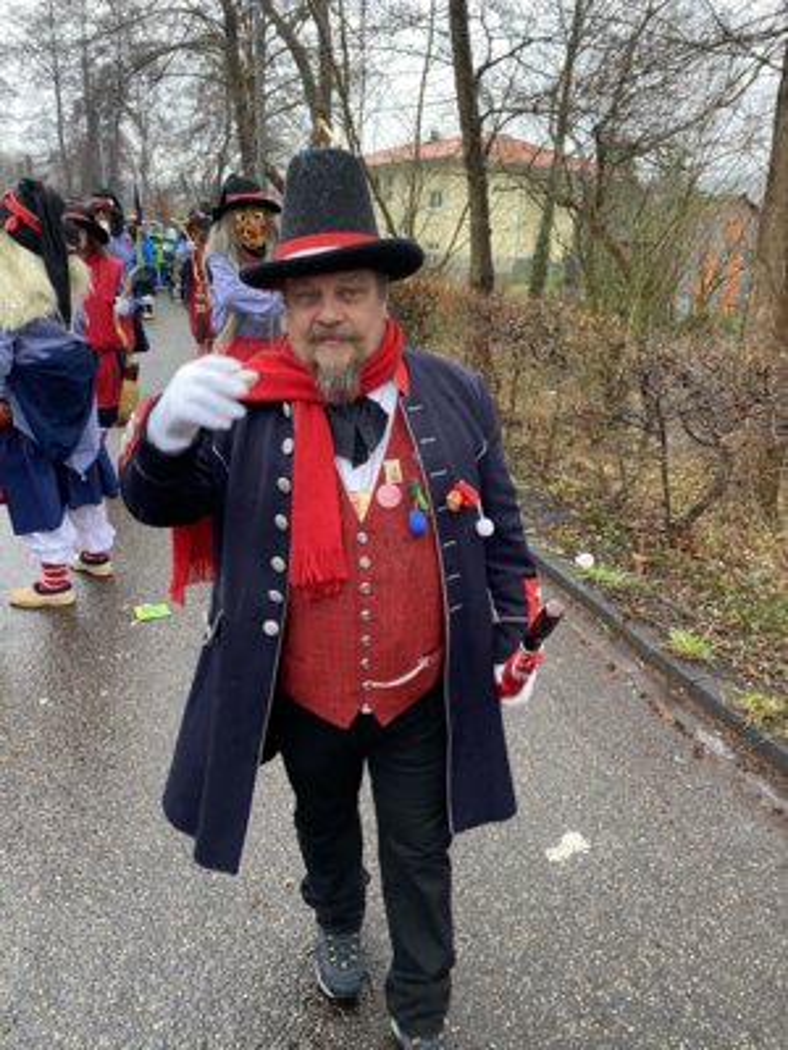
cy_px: 525
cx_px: 394
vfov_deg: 67.3
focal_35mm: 26
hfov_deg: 53.1
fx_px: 789
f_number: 1.8
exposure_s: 1/121
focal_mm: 4.25
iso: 100
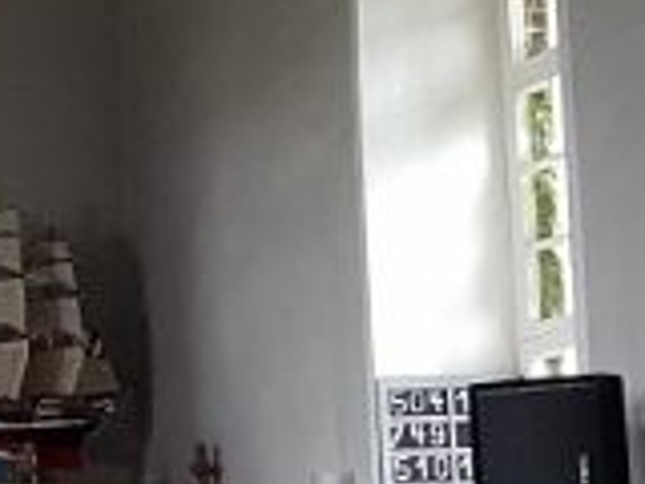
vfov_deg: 11.4
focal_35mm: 130
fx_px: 2422
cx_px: -701
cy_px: 323
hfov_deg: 12.9
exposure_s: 1/33
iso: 160
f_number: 1.7
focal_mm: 4.2
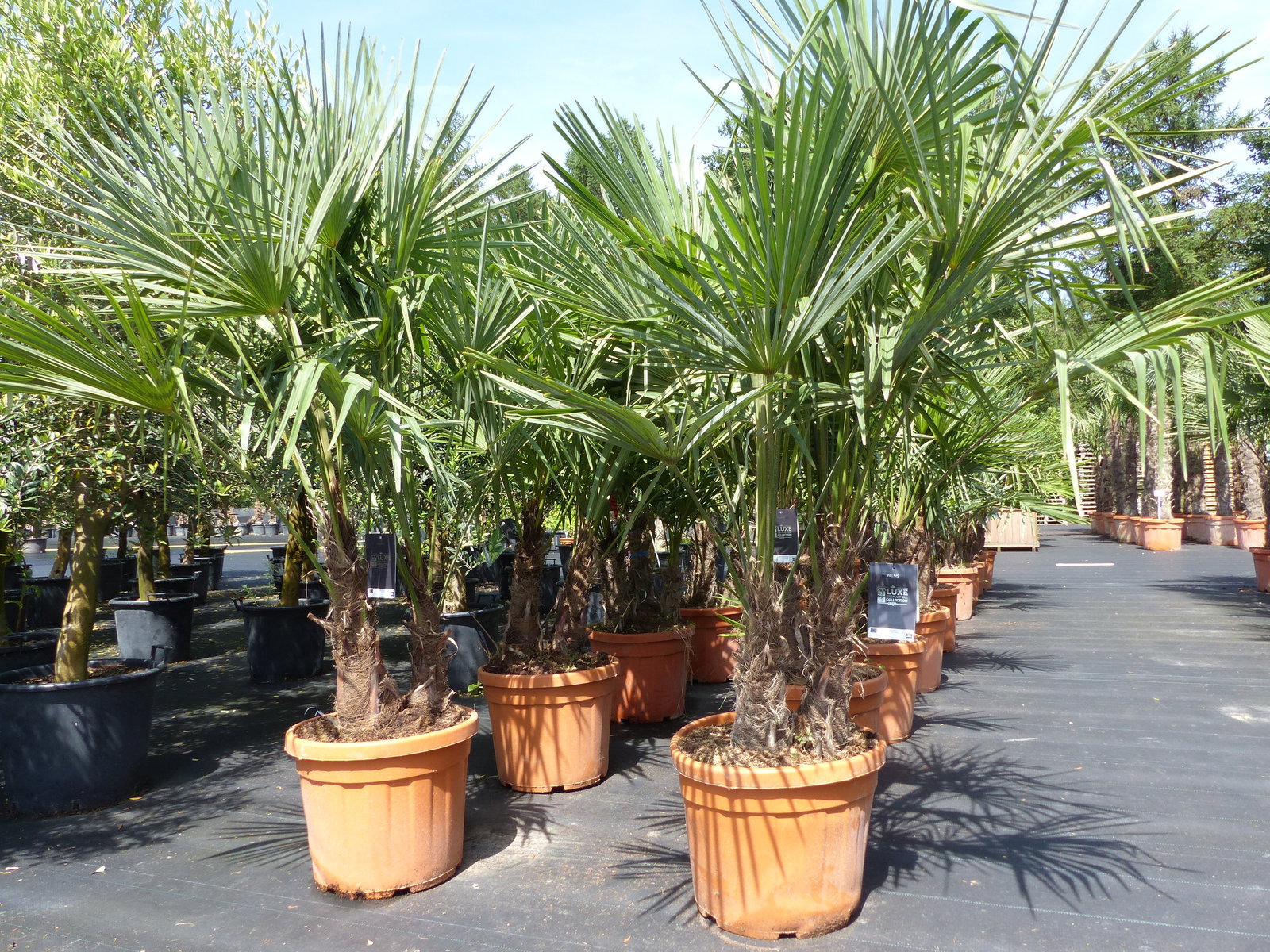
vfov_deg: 54.9
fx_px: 917
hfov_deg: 69.4
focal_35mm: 25
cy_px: 476
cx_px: 635
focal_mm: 4.5
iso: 100
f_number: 4
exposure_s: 1/250
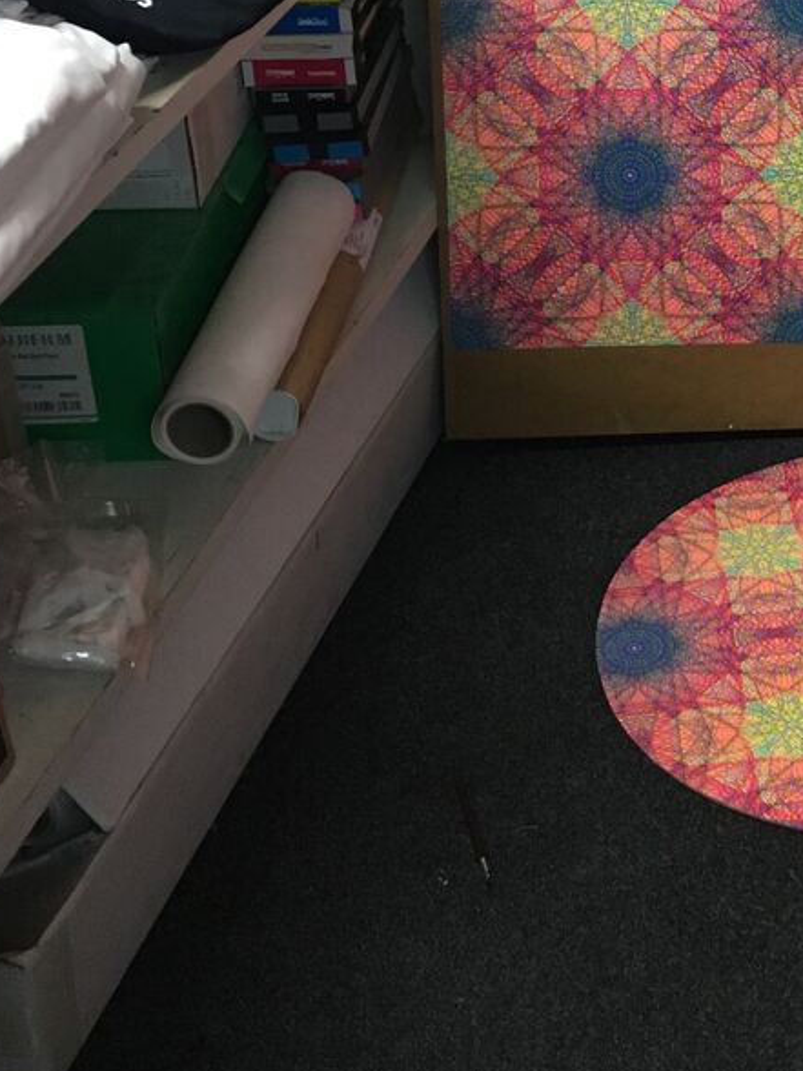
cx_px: 970
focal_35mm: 74
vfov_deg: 25.4
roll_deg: +0.4
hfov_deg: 18.8
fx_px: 2289
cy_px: 75
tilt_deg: -23.7
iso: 160
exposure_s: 1/33
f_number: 2.2
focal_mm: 4.15
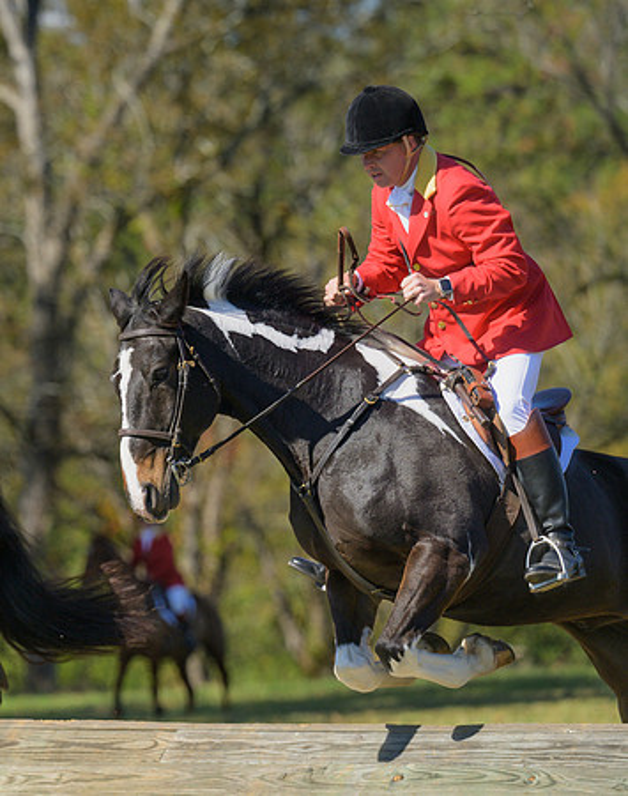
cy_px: 368
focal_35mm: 318
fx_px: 7448
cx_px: 135
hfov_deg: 4.8
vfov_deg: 6.1
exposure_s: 1/1000
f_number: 4
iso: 200
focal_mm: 195
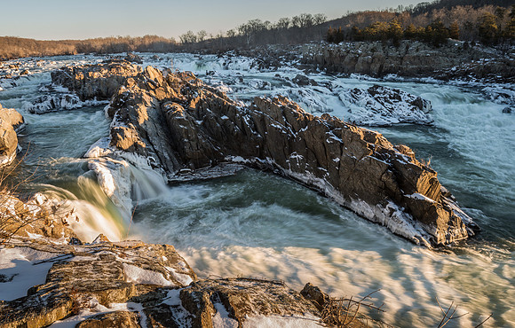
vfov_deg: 47.4
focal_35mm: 27
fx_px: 375
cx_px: 234
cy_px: 165
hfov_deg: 68.9
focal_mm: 24
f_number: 27
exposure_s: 1/4
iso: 50
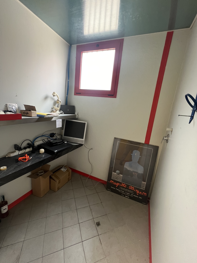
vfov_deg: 106.2
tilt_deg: -12.5
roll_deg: -5.5
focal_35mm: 13
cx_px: 98
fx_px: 99
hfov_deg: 89.9
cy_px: 132
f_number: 1.8
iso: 250
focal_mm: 1.57
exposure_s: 1/50
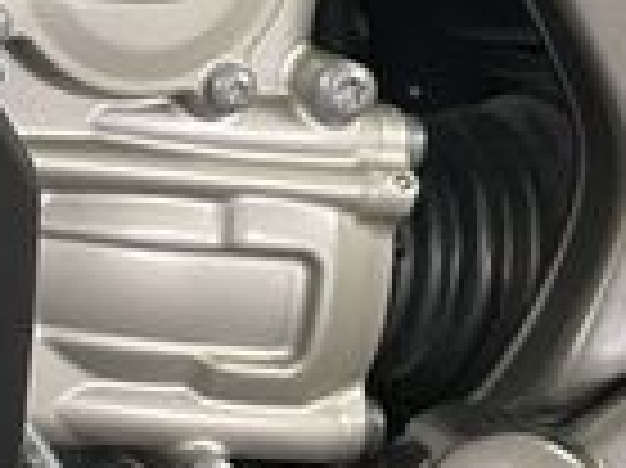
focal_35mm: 120
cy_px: -9
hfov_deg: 13.7
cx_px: -671
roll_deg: -0.7
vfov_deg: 12.2
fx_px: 2168
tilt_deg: -6.6
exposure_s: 1/50
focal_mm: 4.2
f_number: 1.6
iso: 100
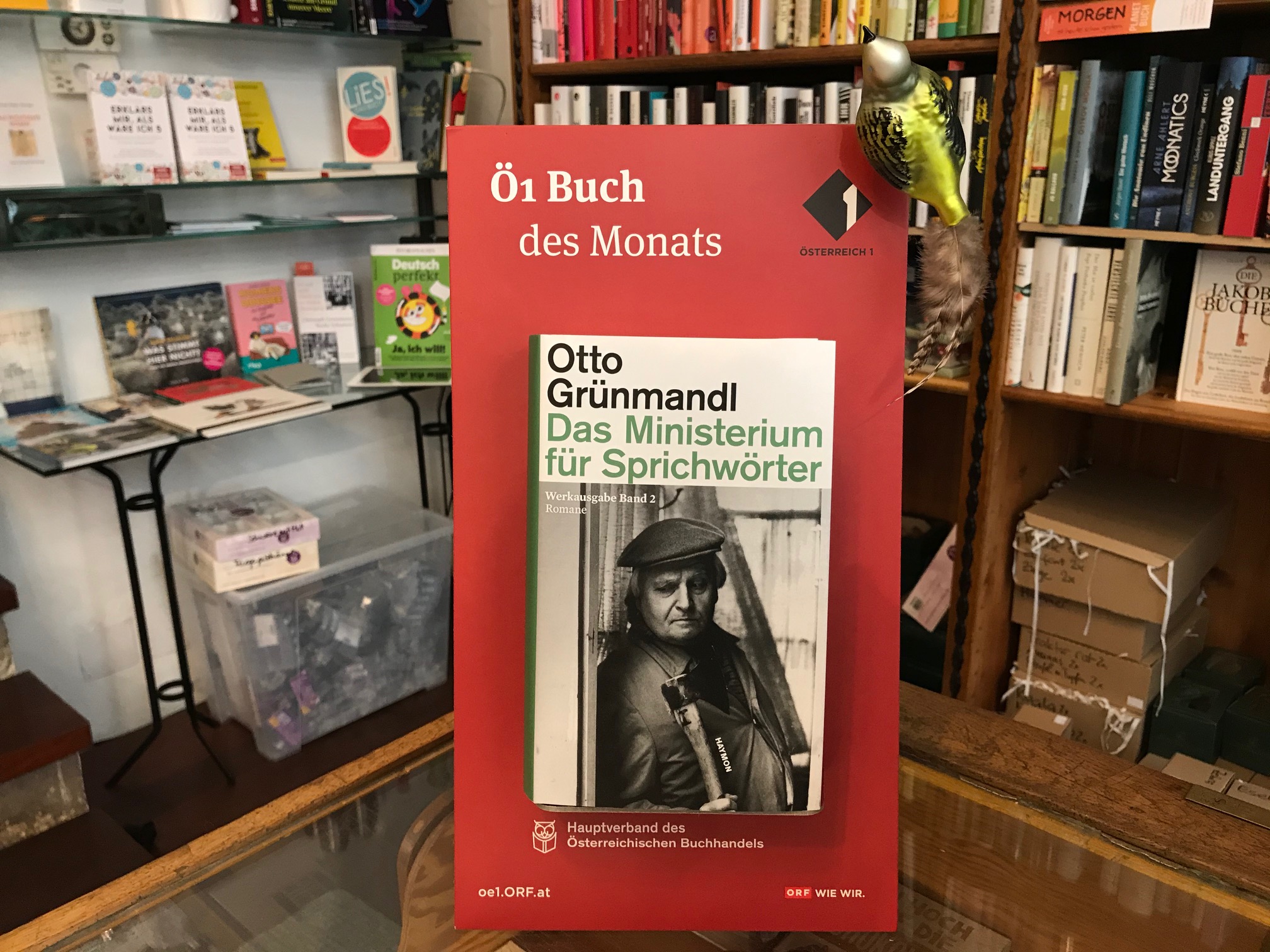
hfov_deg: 63.4
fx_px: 1027
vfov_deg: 49.7
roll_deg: +0.6
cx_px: 635
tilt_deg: -16.3
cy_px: 476
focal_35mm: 28
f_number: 1.8
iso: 50
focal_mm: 3.99
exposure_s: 1/17
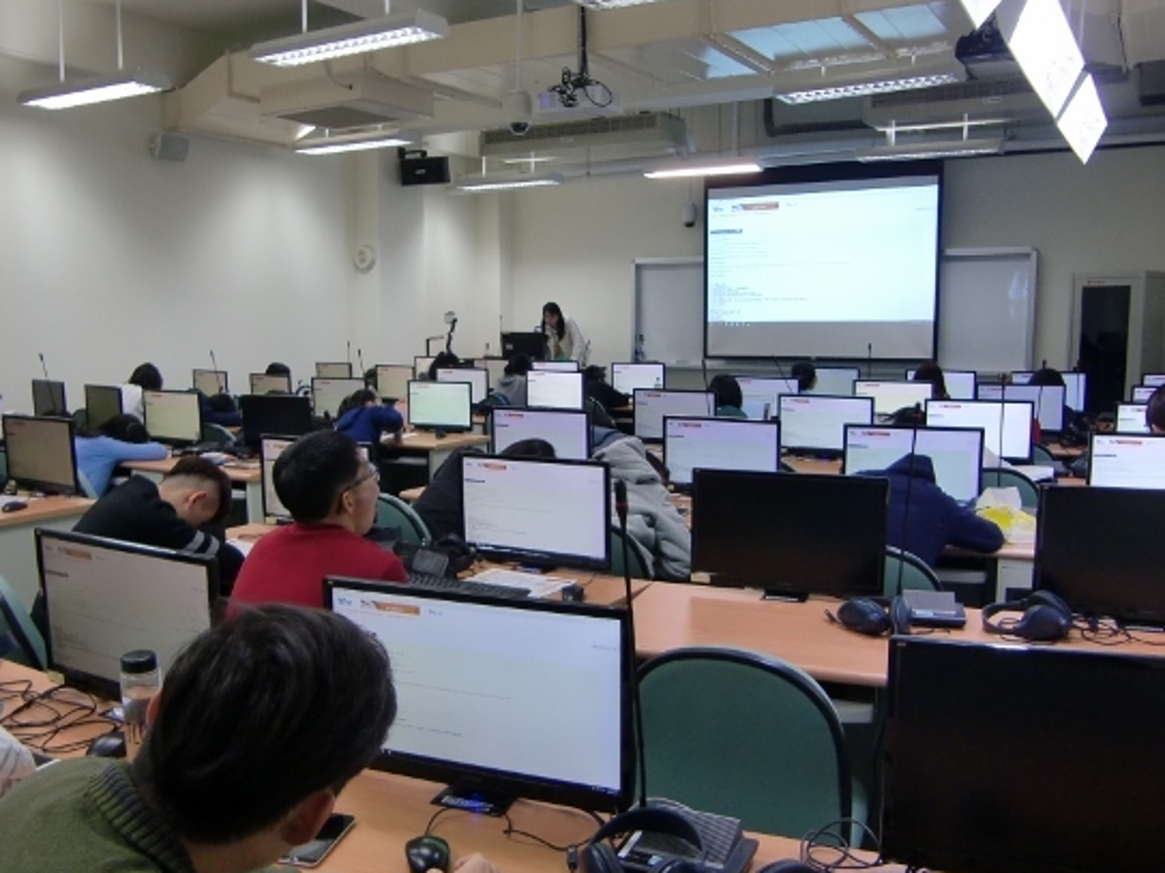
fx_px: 1110
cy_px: 487
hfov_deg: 55.3
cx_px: 530
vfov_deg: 42.9
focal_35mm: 33
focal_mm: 4.9
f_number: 2.6
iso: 160
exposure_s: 1/60
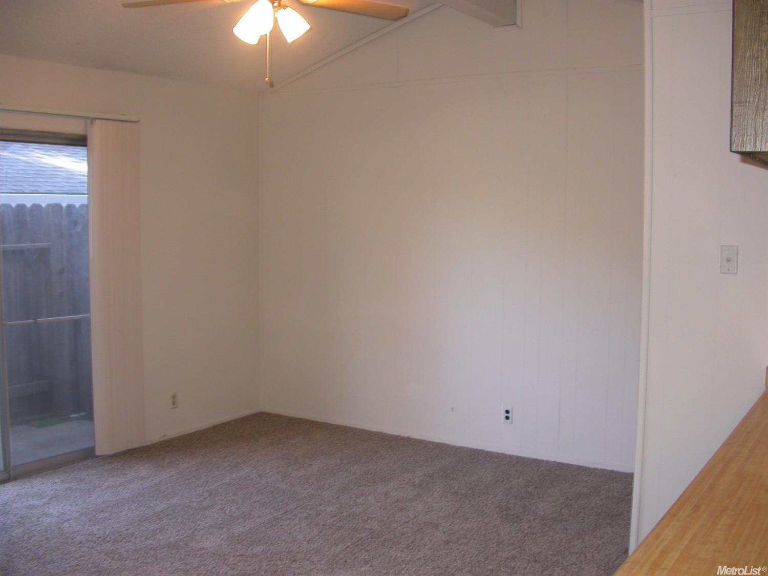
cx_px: 384
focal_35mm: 38
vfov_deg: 37.7
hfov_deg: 49.0
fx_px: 843
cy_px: 288
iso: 100
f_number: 2.6
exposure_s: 1/30
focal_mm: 7.85
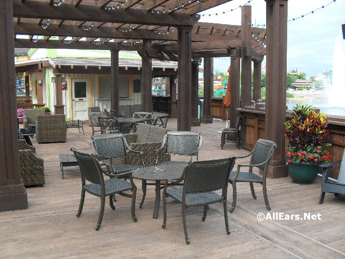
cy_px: 130
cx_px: 172
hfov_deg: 52.6
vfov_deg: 40.7
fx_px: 349
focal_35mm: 35
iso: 100
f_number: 3.2
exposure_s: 1/250
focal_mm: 6.3
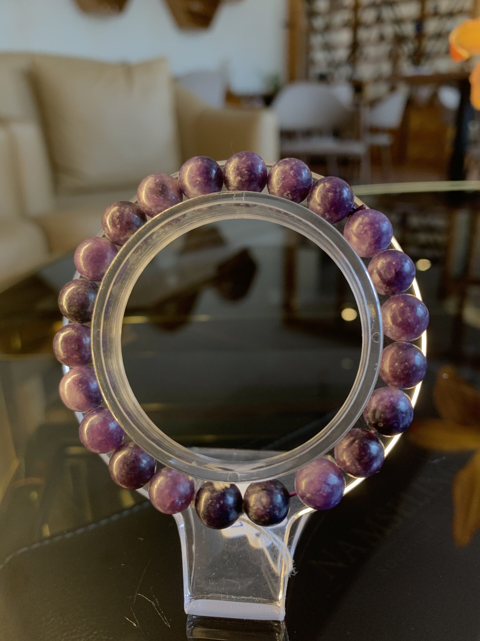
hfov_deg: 53.1
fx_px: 481
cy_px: 320
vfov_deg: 67.3
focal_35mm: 26
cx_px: 240
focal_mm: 4.25
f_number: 1.8
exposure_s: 1/74
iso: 100
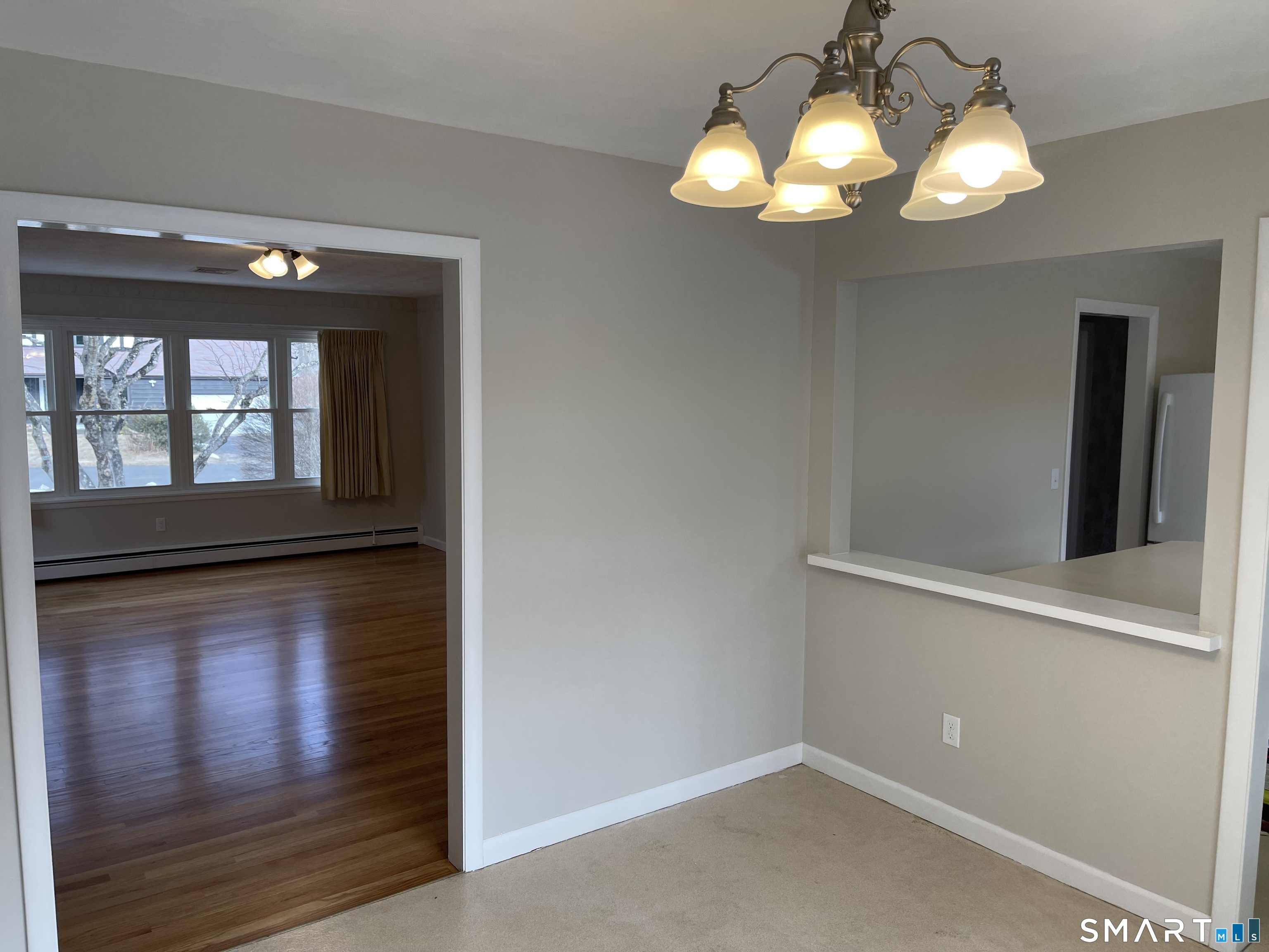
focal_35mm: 25
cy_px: 476
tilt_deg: -5.7
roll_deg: -0.5
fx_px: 916
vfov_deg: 54.9
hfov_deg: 69.4
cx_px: 634
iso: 32
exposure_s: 1/138
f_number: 1.6
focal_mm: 5.1
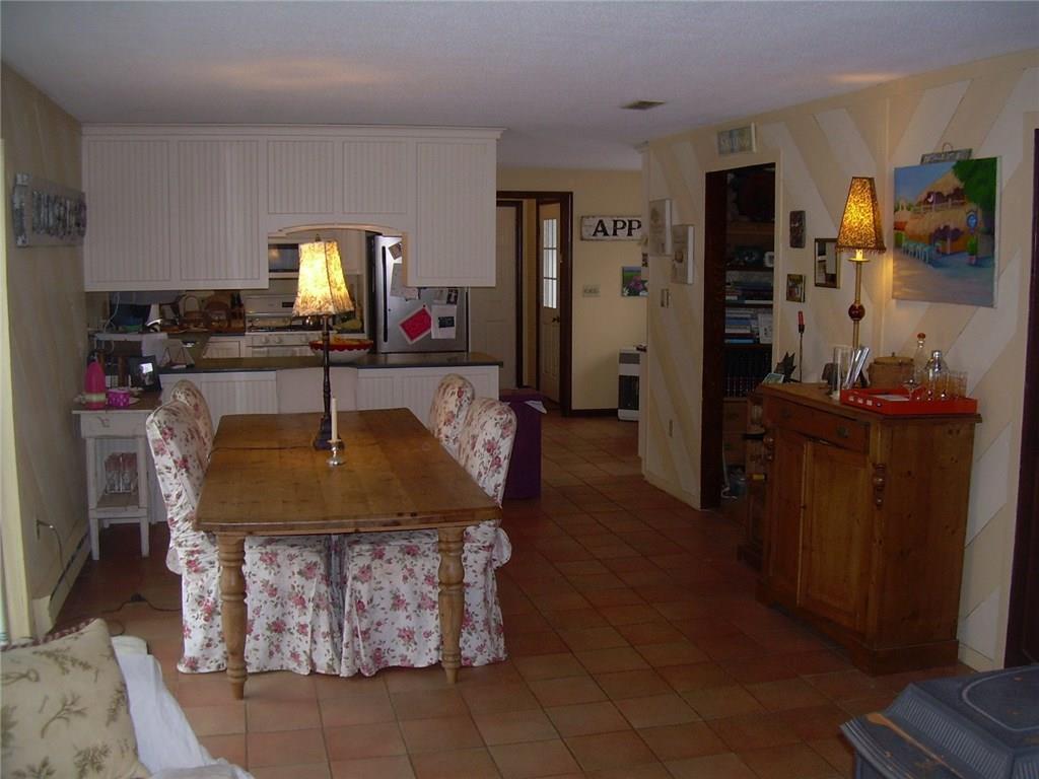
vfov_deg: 37.7
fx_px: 1141
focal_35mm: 38
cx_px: 520
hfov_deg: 49.0
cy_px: 390
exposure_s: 1/60
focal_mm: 6.3
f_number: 2.8
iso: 92
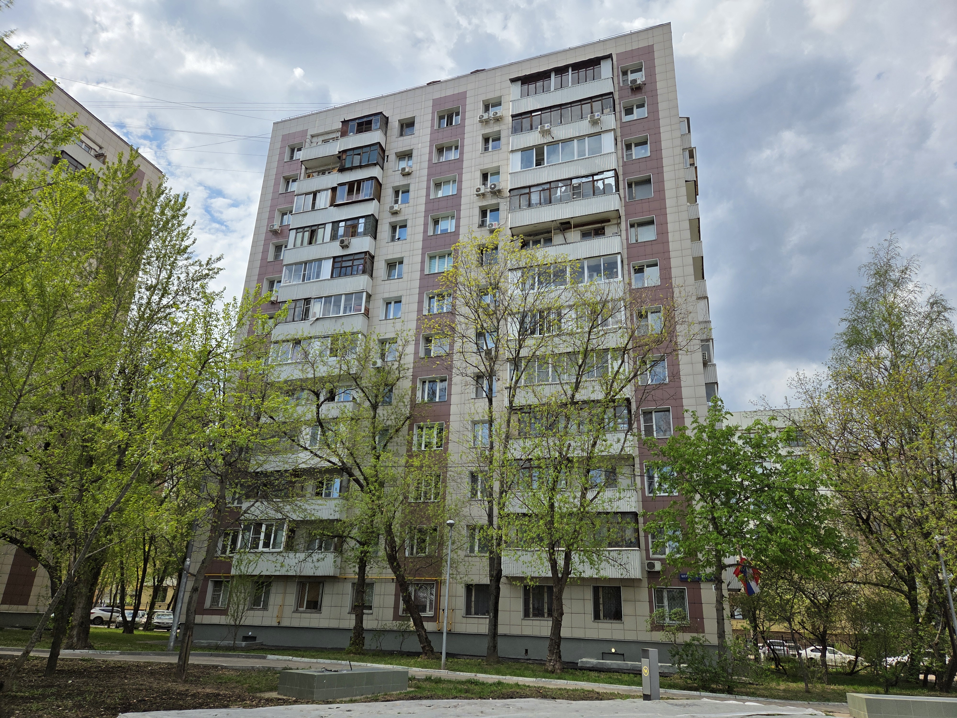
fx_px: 636
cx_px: 478
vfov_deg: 58.9
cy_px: 359
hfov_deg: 73.9
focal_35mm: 23
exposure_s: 1/7891
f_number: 1.8
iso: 80
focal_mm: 5.4
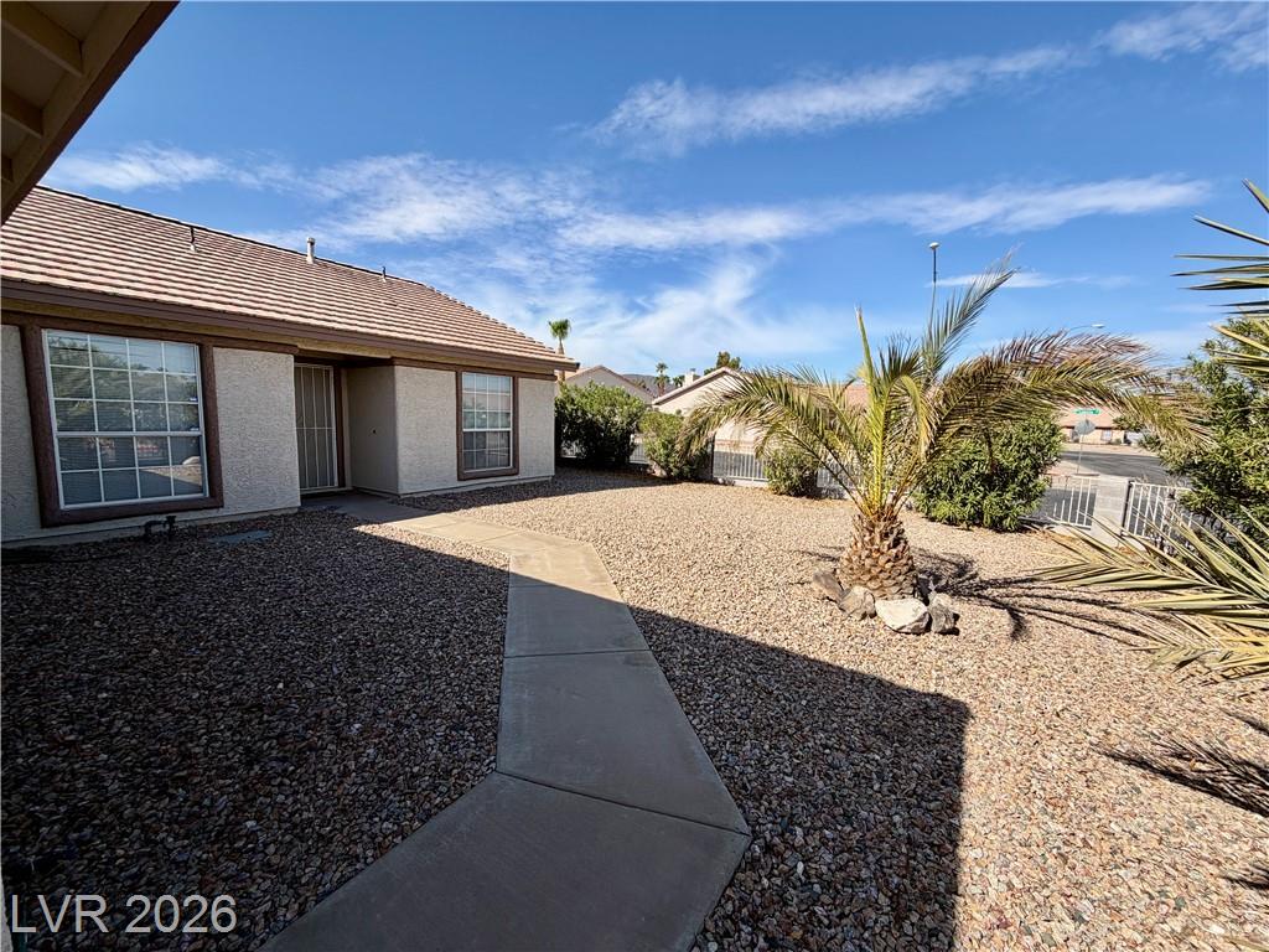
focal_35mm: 14
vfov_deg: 85.7
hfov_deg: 102.1
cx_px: 634
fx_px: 513
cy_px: 476
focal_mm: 2.22
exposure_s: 1/830
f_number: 2.2
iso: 20
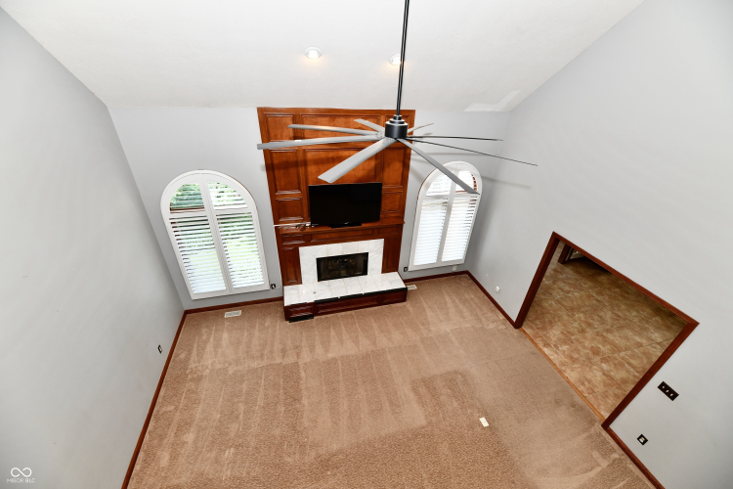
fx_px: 285
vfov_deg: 81.2
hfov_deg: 104.3
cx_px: 366
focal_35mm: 14
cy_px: 244
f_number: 6.3
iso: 640
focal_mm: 14
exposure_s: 1/60
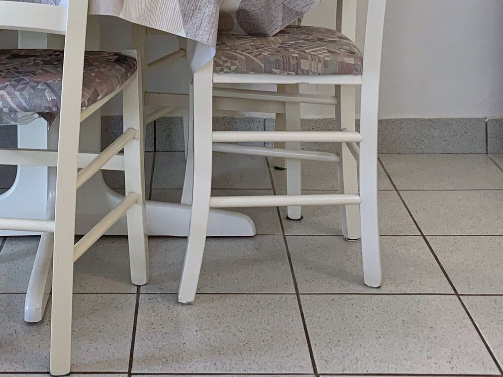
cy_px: -145
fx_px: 1046
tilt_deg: -0.5
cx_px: 177
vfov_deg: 18.6
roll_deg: +0.4
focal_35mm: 72
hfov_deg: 26.9
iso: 100
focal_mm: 4.25
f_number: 1.8
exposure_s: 1/86
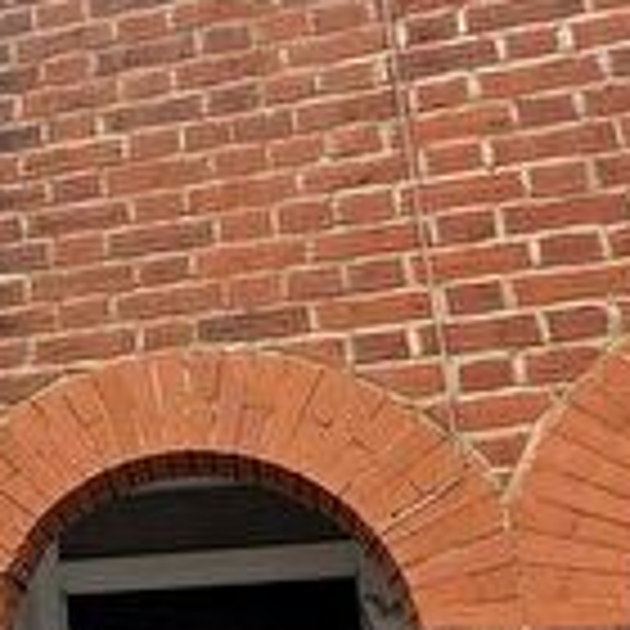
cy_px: 439
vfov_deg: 27.5
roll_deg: -0.3
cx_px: -194
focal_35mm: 62
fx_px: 1277
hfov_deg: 24.2
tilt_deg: +17.0
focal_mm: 2.22
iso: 50
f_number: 2.2
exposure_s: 1/717
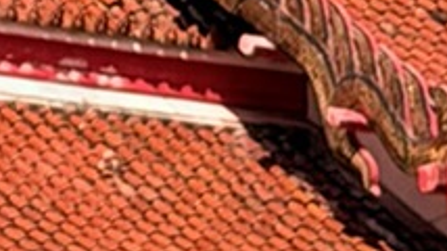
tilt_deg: +17.9
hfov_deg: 4.4
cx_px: -292
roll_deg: +0.6
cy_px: -414
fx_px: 5792
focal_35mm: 489
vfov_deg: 2.5
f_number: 1.78
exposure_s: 1/7874
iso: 80
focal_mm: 6.76
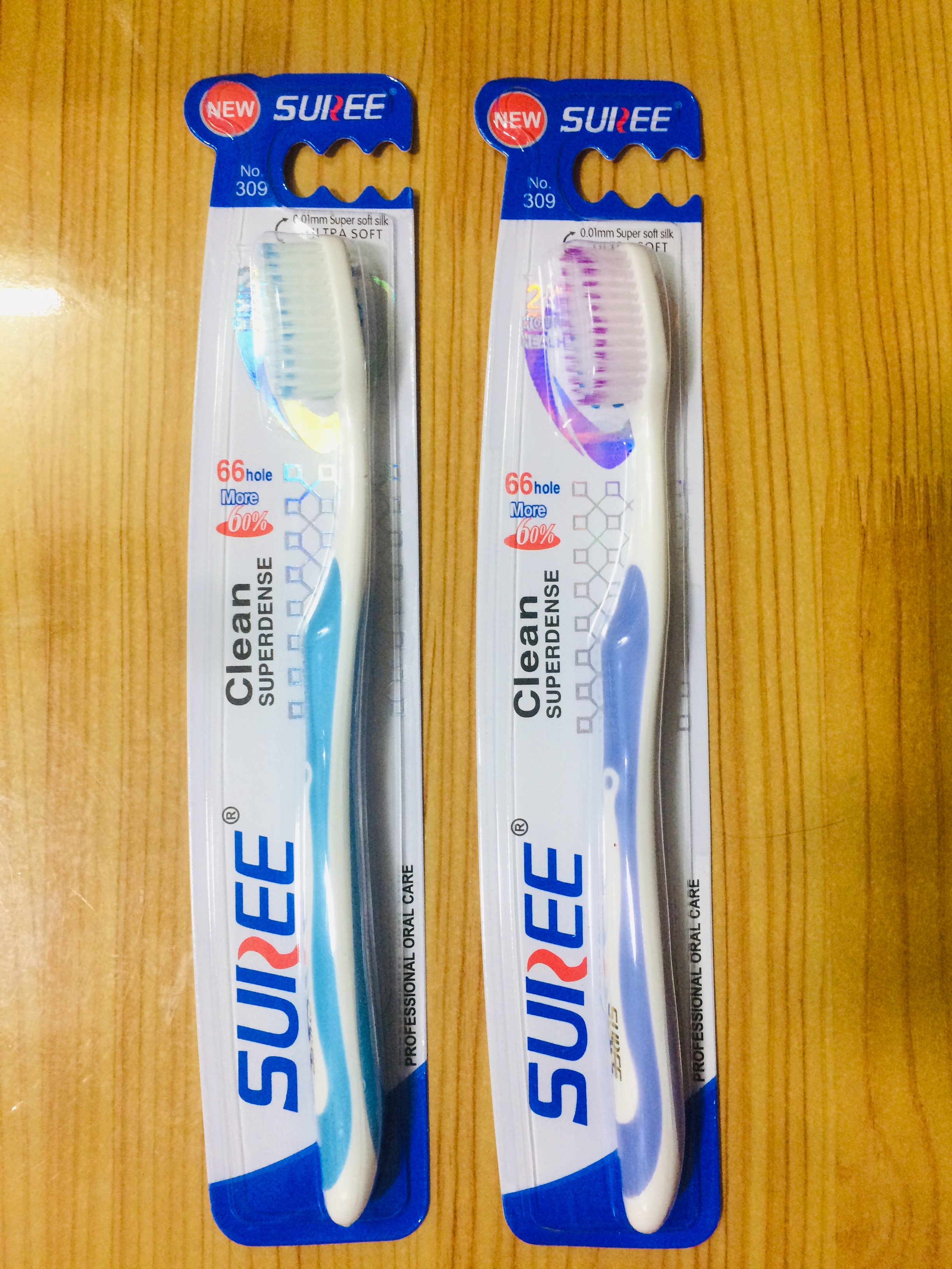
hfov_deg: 48.2
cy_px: 634
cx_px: 476
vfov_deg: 61.7
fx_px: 1063
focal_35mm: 29
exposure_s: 1/33
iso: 160
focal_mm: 4.15
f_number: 2.2
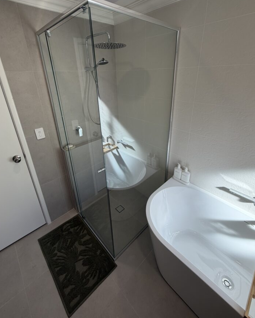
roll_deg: +1.3
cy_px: 135
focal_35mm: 16
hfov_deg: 80.4
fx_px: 151
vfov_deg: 92.4
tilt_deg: -21.9
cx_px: 129
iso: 25
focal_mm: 2.22
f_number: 2.2
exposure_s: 1/100
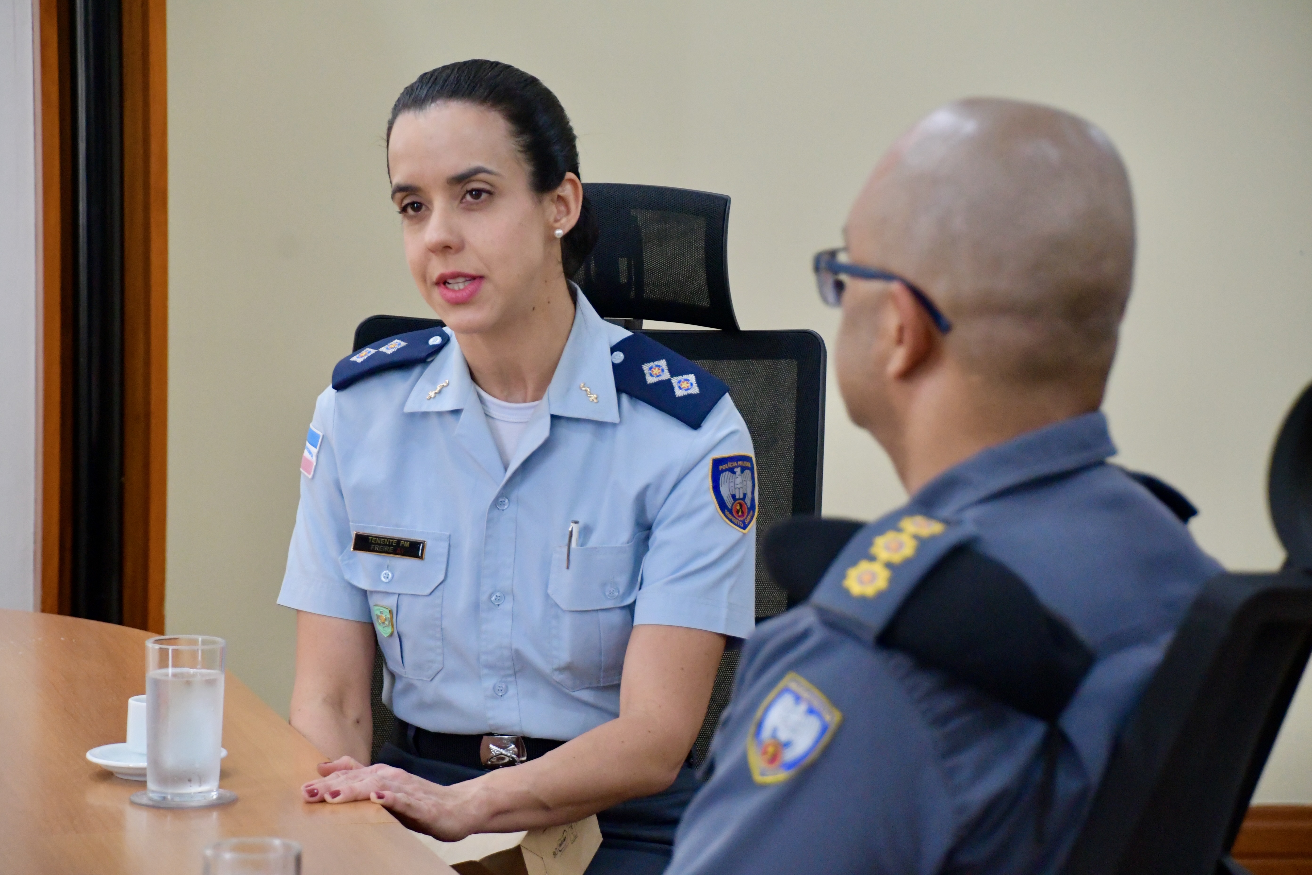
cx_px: 656
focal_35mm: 157
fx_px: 5721
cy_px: 438
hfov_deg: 13.1
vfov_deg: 8.7
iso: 4000
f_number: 5.6
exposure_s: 1/125
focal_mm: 105
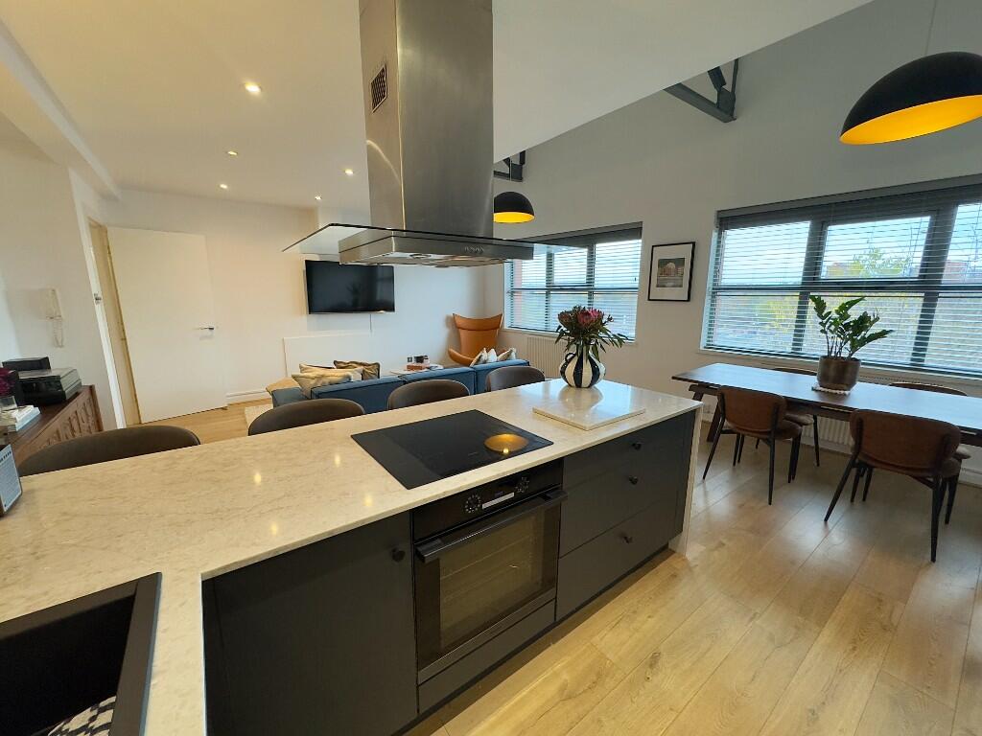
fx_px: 397
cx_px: 491
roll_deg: -0.3
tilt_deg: -10.8
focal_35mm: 14
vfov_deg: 85.7
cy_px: 368
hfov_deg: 102.1
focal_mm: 2.22
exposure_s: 1/100
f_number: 2.2
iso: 200
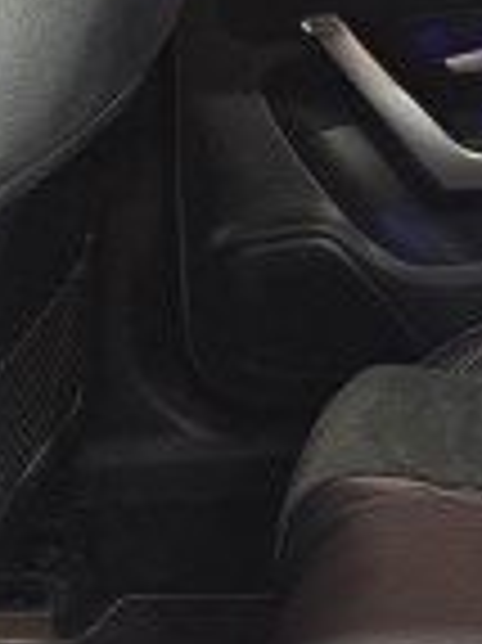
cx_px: 950
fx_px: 1915
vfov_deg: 19.0
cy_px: 450
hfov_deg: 12.6
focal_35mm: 103
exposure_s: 1/100
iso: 640
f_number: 1.7
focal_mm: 6.3
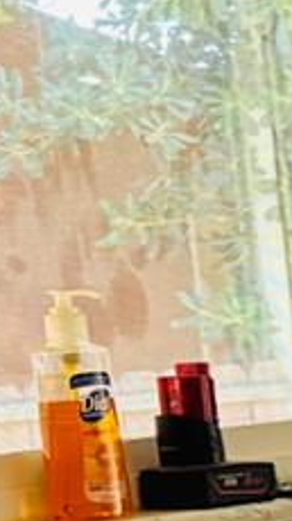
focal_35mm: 185
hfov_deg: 5.6
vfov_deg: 11.3
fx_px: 2552
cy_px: 728
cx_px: 1223
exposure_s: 1/102
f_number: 1.6
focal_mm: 5.96
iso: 125
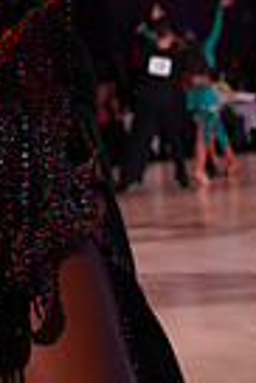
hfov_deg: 10.4
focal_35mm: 132
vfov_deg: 14.4
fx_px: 1404
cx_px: 30
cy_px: -197
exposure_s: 1/160
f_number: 5.6
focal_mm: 31
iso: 1600
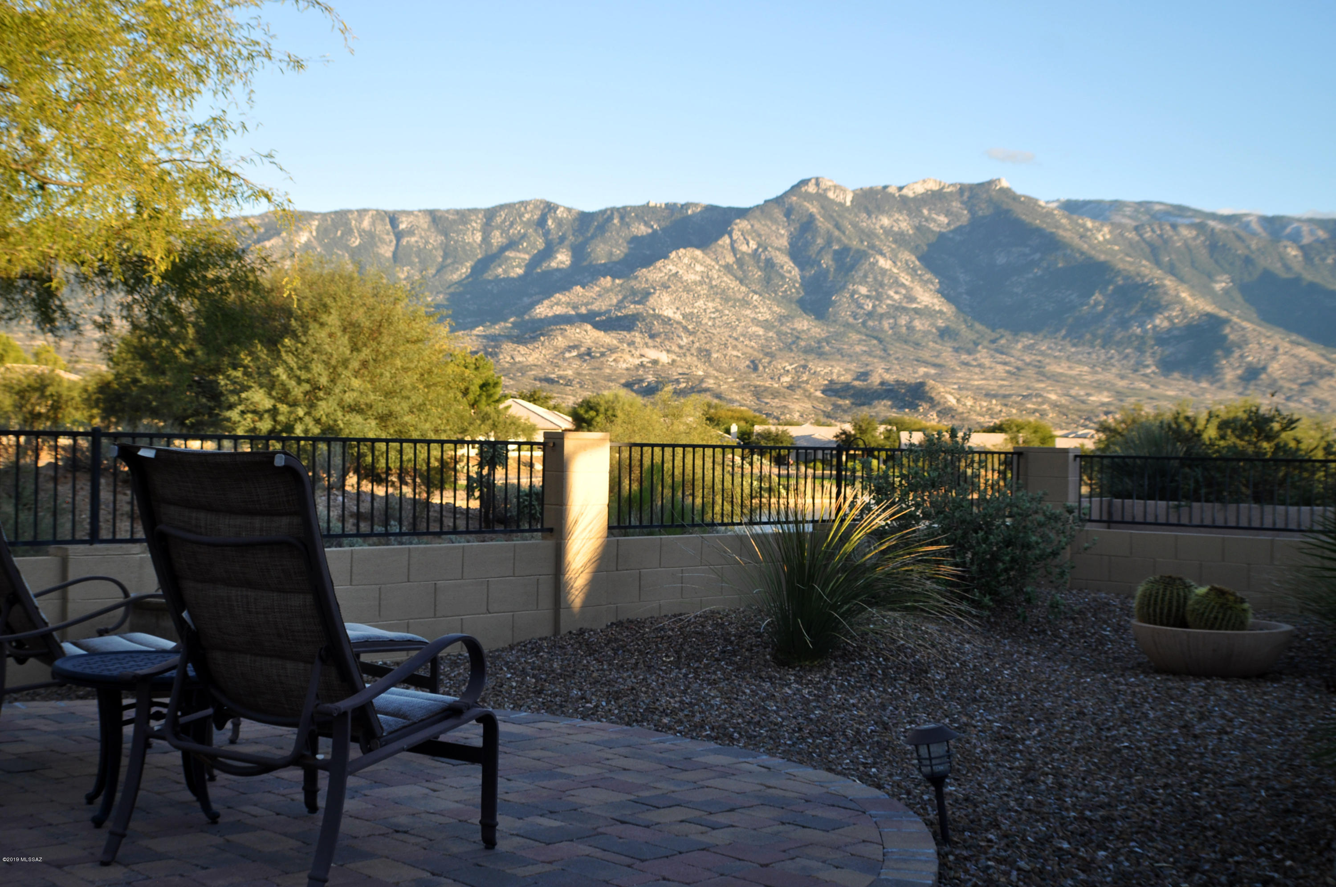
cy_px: 444
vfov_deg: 22.6
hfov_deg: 33.4
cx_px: 668
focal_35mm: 60
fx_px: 2224
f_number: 6.3
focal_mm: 40
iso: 200
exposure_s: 1/160
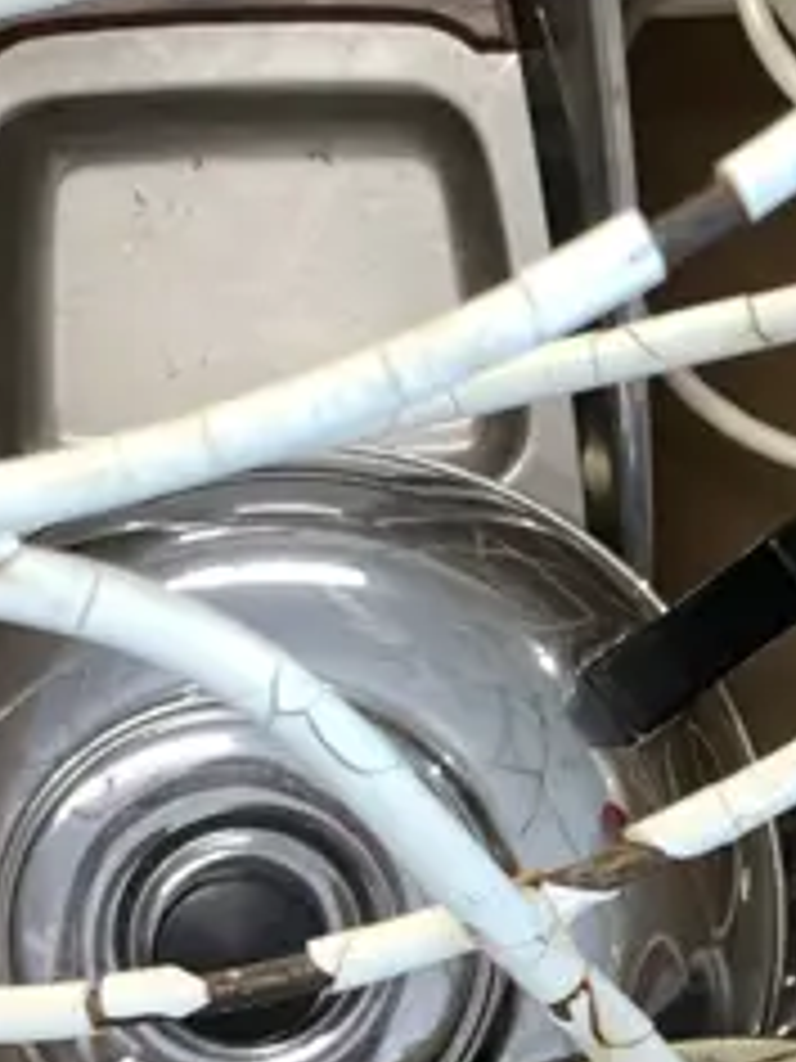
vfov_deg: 17.3
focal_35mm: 113
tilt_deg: -68.5
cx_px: 989
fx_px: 3465
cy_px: 868
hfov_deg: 12.7
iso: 50
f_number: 1.8
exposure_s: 1/50
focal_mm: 4.25
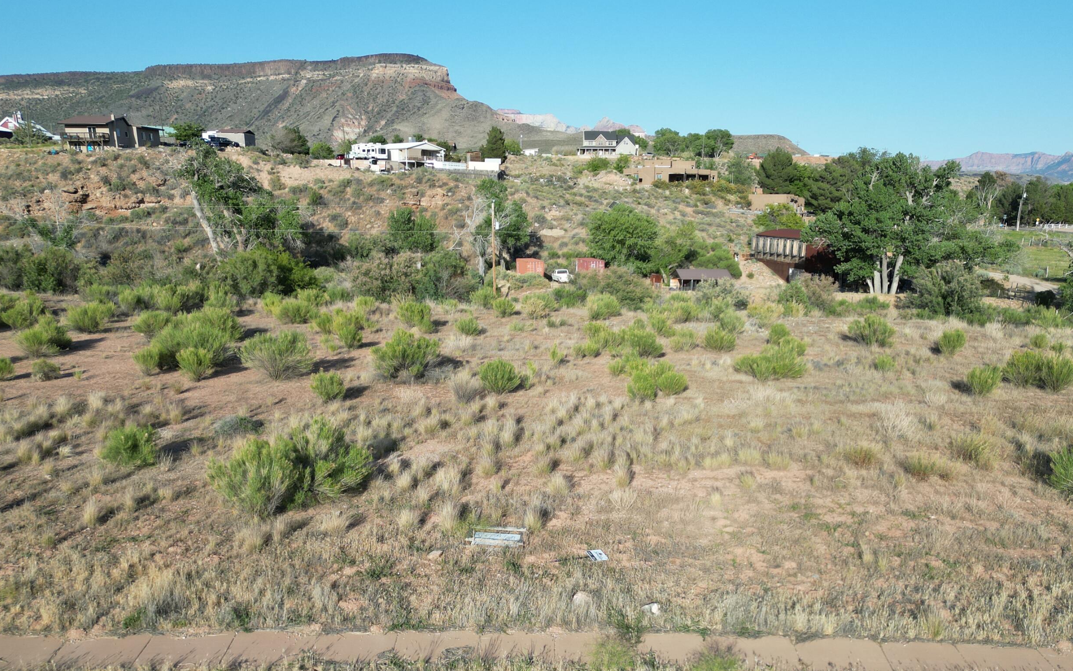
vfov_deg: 39.8
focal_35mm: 31
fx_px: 907
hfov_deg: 61.2
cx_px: 551
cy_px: 482
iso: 100
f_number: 1.7
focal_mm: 6.72
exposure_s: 1/2000
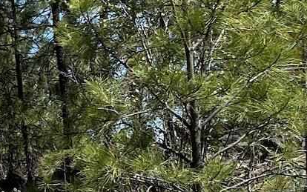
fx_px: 1188
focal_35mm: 142
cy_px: 173
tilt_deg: +3.7
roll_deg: +0.4
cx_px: -258
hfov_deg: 13.2
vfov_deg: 9.2
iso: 50
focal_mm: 5.1
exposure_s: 1/2268
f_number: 1.6
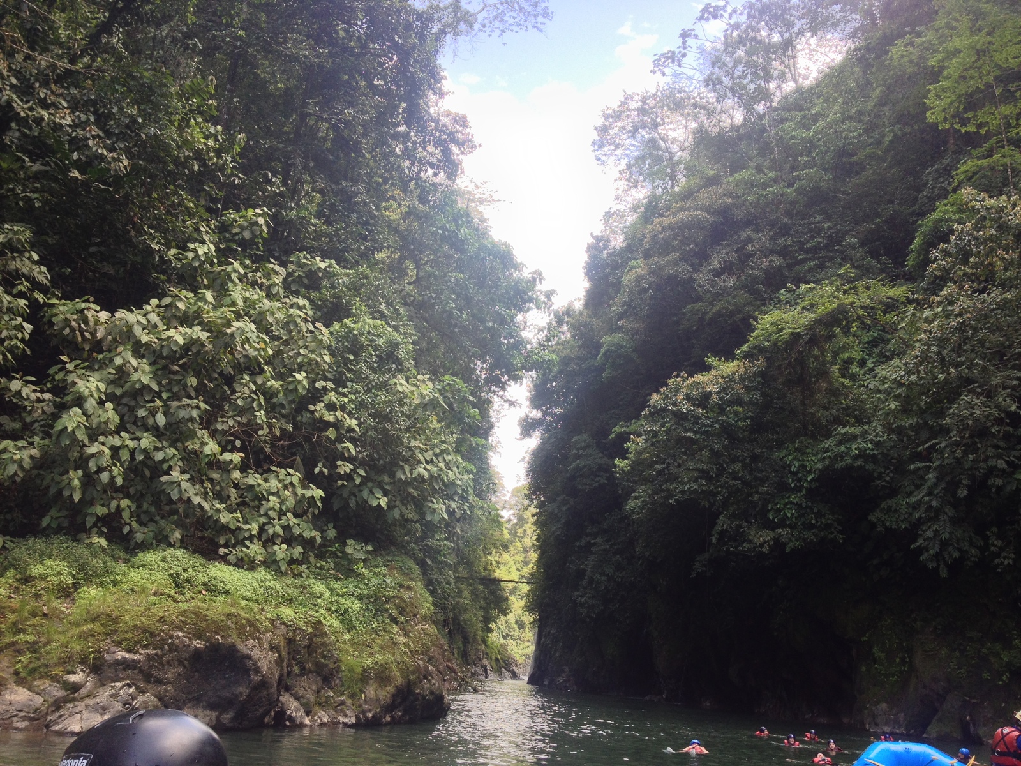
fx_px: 1032
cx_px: 510
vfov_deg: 40.7
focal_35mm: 35
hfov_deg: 52.6
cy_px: 383
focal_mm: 4.28
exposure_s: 1/150
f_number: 2.4
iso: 50
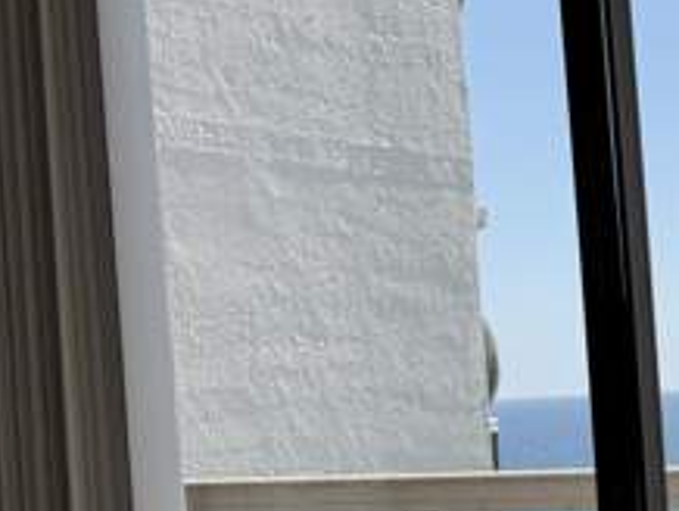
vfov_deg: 16.6
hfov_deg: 19.6
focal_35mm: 88
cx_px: 997
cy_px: 474
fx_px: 1728
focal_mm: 6.76
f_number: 1.78
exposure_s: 1/2604
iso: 80
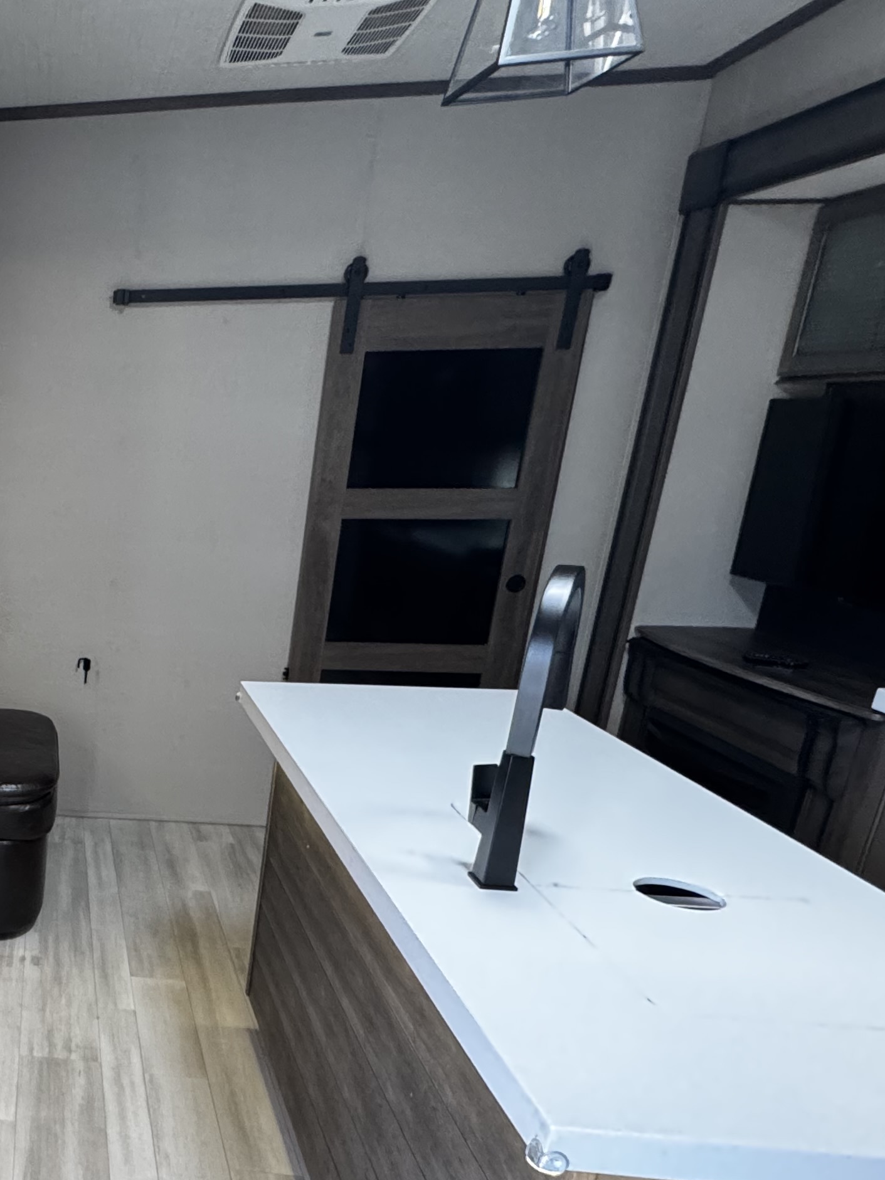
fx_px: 1023
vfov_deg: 59.0
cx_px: -131
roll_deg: +0.1
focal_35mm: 30
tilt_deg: -19.9
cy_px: 757
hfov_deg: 37.5
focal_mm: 2.22
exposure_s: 1/76
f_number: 2.2
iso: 320
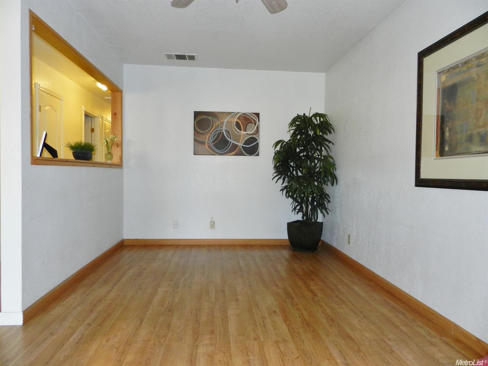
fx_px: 324
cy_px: 183
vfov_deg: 58.9
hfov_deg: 73.9
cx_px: 244
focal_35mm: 23
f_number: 3.4
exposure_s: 1/30
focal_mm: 4
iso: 200
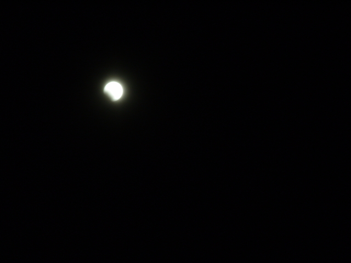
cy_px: 132
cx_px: 176
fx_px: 1774
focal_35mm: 175
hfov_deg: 11.3
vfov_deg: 8.5
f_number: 8.3
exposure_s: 1/8
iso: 100
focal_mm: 39
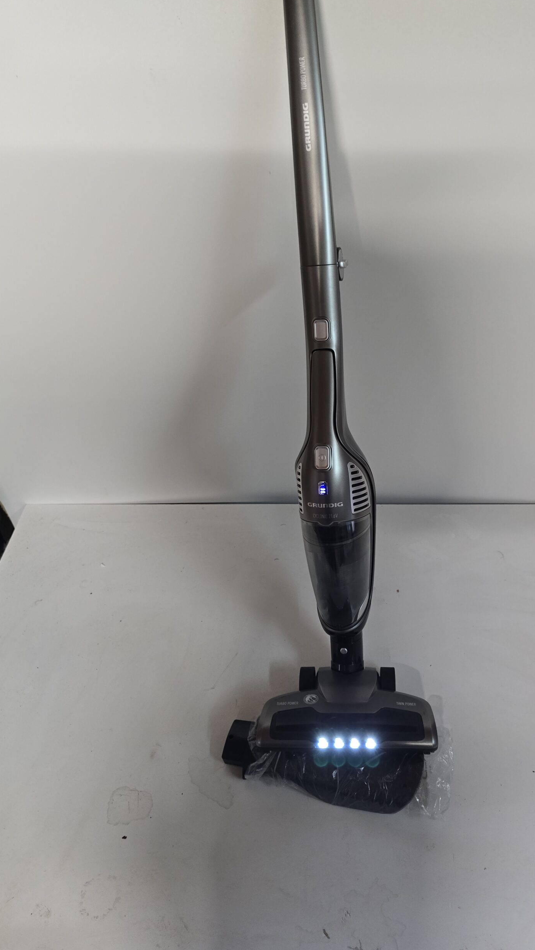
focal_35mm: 26
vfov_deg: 71.9
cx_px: 350
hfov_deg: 43.9
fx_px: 656
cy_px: 475
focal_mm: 6.3
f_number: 1.7
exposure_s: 1/100
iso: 500
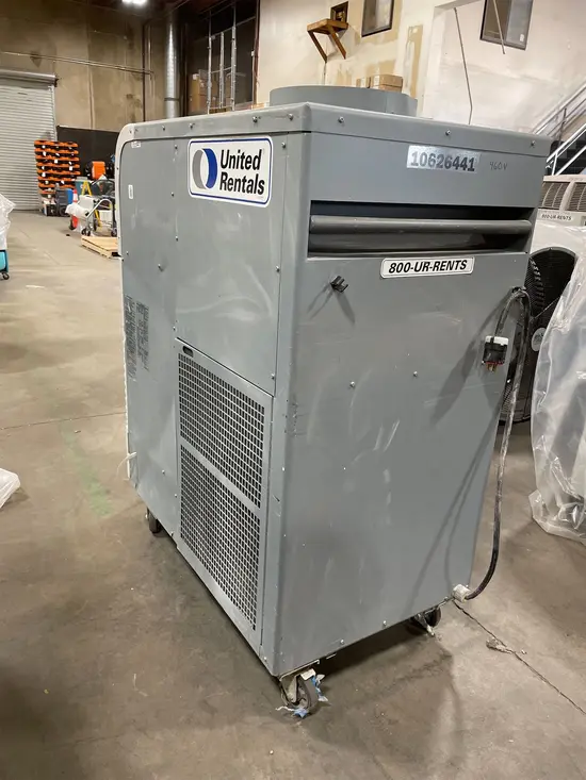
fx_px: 587
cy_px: 390
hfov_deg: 53.1
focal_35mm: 26
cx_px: 293
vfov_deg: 67.3
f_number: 1.6
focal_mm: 4.2
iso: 160
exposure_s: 1/60
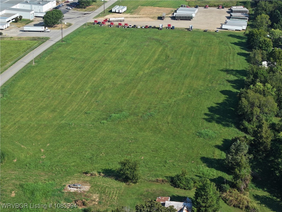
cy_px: 106
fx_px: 570
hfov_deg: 27.8
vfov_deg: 21.0
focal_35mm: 70
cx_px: 141
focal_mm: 19.35
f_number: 2.8
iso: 100
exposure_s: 1/1000
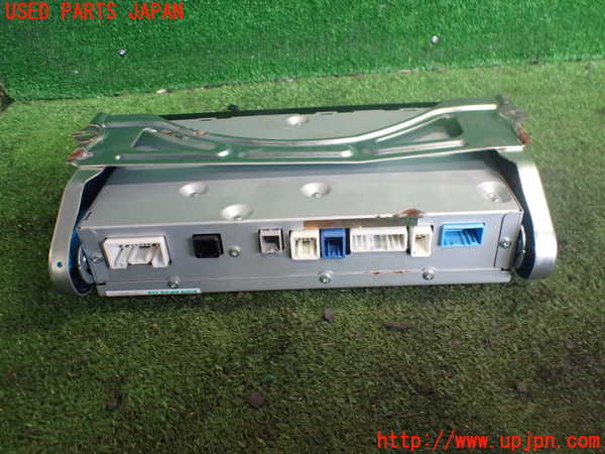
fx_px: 524
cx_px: 302
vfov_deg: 46.8
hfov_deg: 60.0
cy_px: 227
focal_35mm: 30
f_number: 2.3
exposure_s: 1/125
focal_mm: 5.4
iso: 800
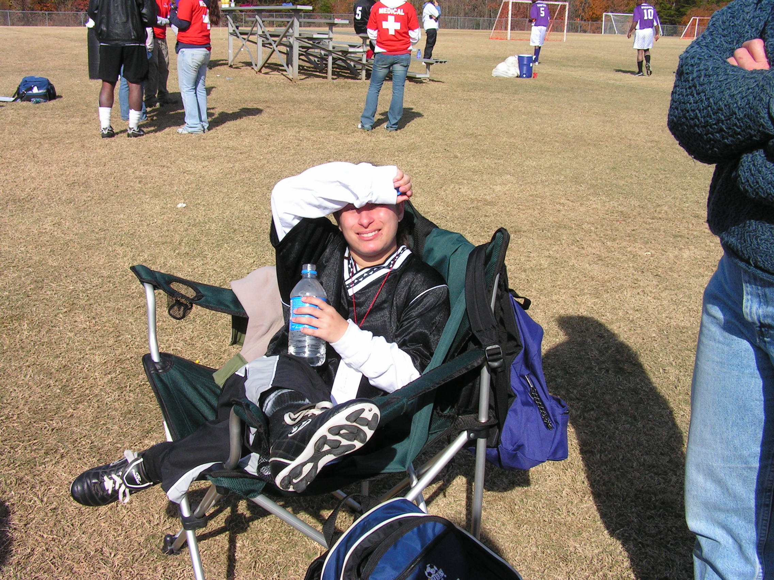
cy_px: 290
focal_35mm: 38
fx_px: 850
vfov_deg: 37.7
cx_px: 387
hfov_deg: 49.0
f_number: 5.6
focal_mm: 6.3
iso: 50
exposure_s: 1/400
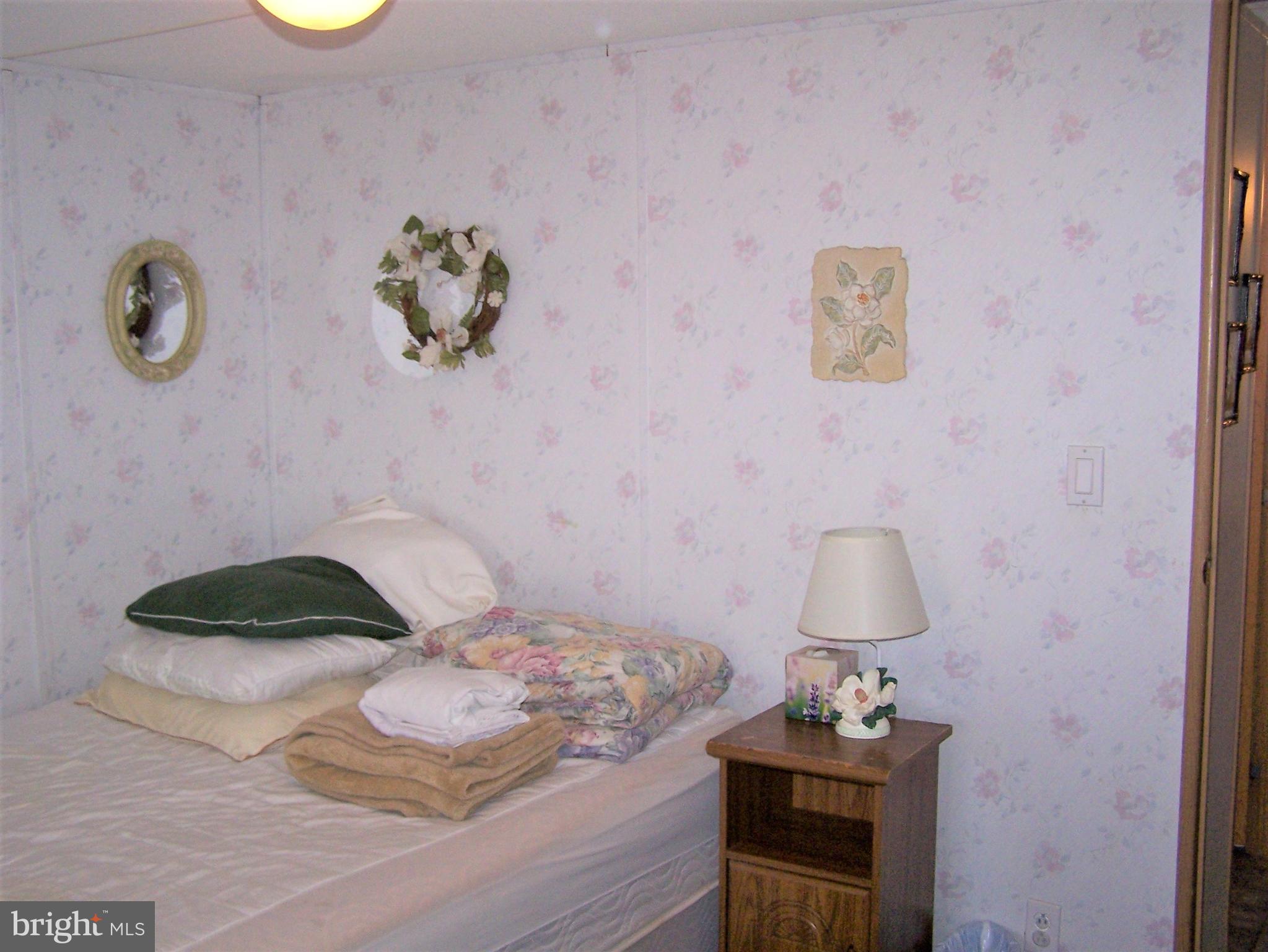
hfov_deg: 49.0
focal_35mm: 38
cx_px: 634
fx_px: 1392
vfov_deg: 37.7
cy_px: 476
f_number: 2.8
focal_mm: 6.3
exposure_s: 1/60
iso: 140
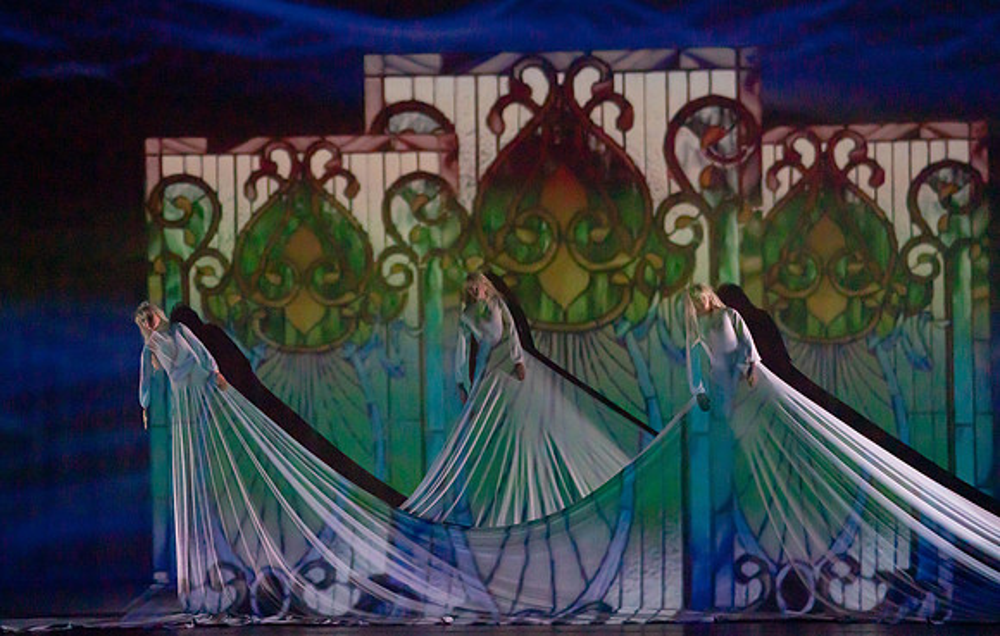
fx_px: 4908
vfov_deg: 7.4
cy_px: 333
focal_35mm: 179
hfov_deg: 11.6
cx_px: 500
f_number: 5.6
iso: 6400
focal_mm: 173
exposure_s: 1/320
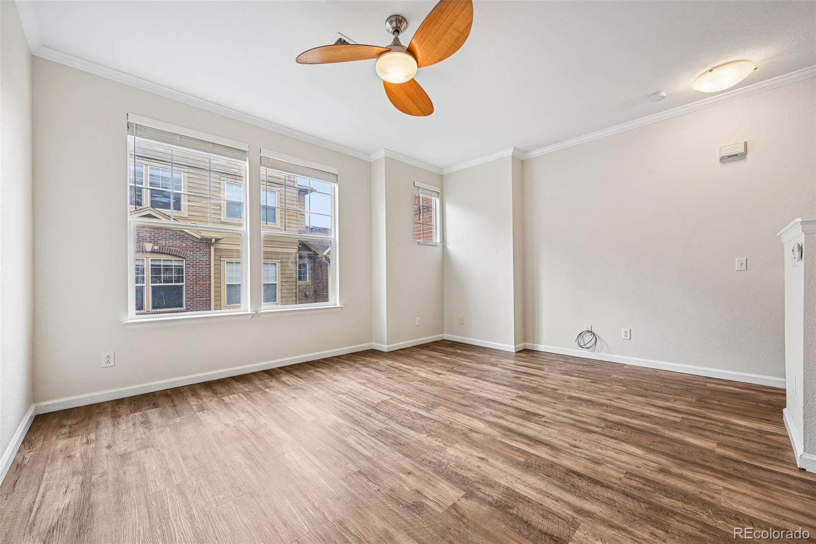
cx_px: 408
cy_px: 272
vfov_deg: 81.2
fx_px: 317
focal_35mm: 14
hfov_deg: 104.3
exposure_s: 1/15
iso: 72
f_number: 10
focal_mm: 14
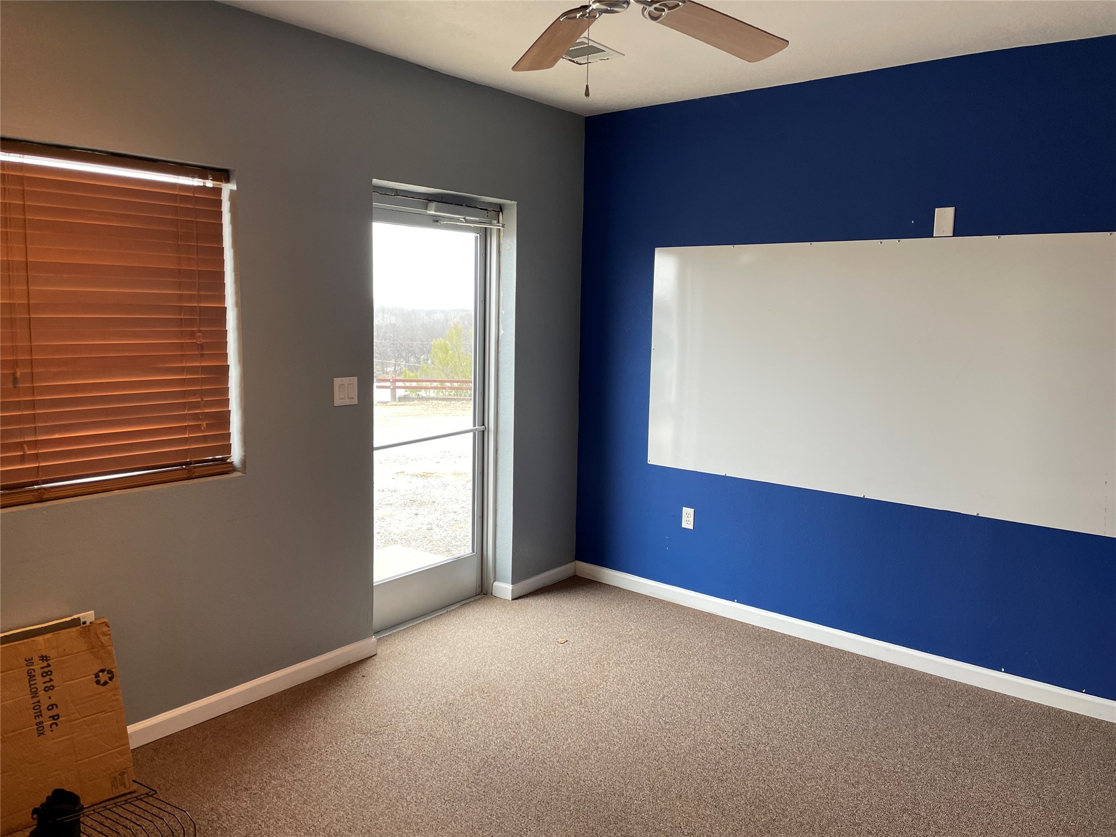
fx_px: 838
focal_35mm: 26
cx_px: 558
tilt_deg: -6.6
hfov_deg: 67.3
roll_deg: -1.3
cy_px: 418
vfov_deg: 53.1
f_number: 1.6
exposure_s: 1/60
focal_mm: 4.2
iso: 80
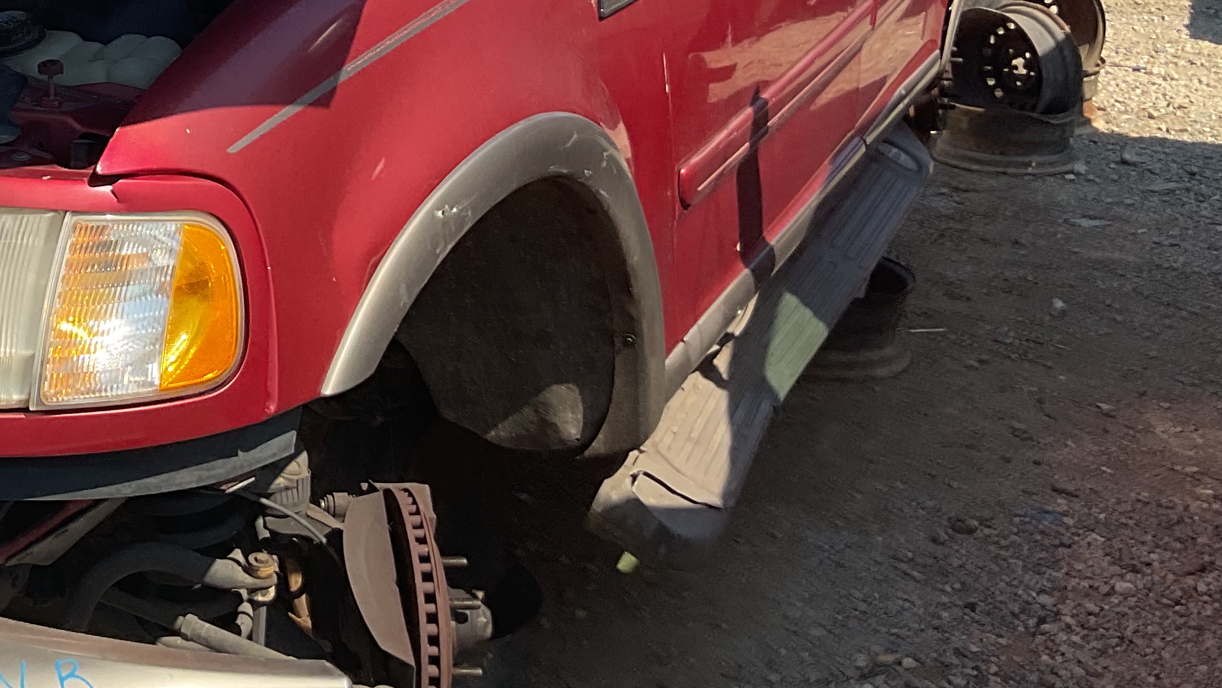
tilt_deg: -7.1
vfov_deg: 17.0
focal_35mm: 68
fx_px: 2204
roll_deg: +1.7
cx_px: -11
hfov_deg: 28.9
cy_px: -112
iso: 16
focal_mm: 3
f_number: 1.8
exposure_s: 1/1534
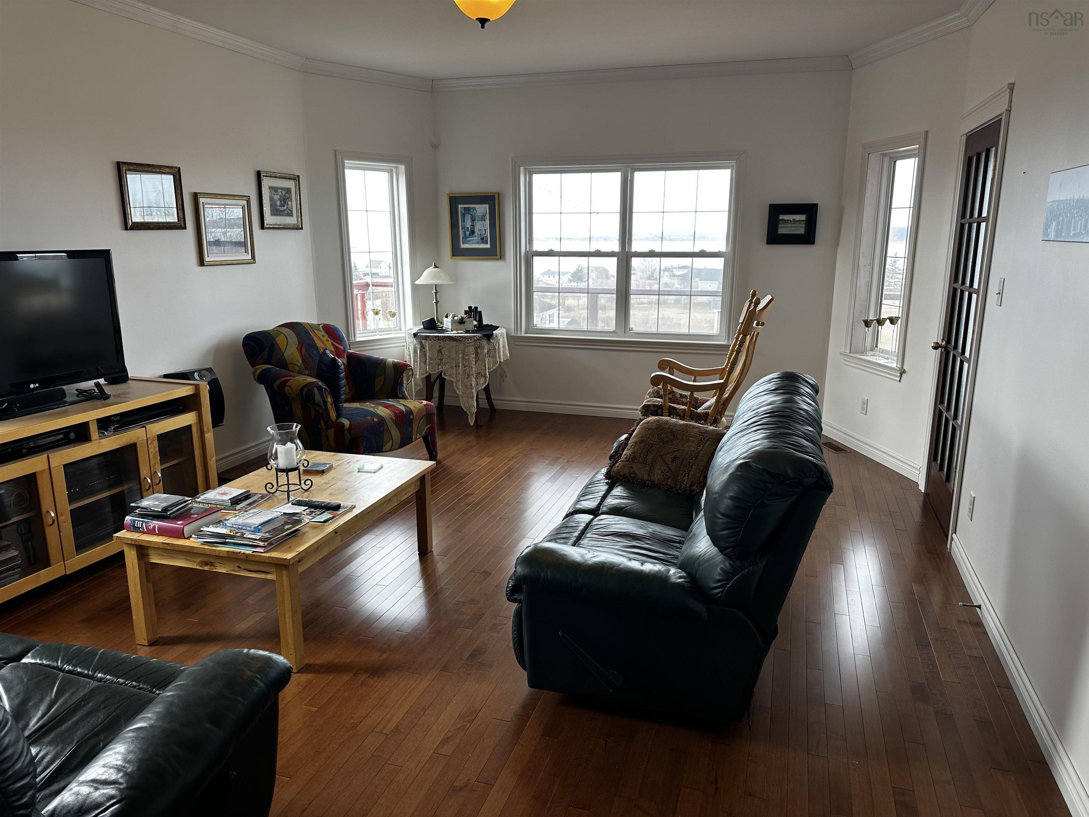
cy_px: 408
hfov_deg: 71.6
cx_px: 544
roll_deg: -0.4
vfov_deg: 56.8
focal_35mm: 24
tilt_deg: -13.9
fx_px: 755
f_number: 1.78
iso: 64
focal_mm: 6.86
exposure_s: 1/127
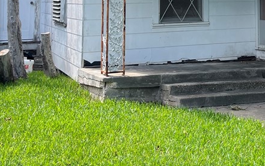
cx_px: 207
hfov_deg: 31.3
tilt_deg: +4.4
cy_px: -35
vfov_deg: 19.1
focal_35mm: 64
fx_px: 462
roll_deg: +0.0
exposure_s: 1/727
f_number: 1.6
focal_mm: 5.1
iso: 50
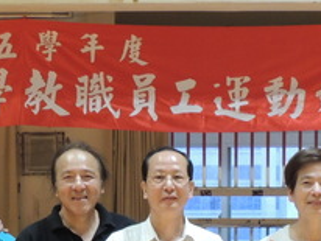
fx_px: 1355
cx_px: 168
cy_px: 379
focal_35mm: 146
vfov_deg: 9.8
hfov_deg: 13.5
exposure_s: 1/30
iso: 400
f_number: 3.4
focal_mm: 7.6
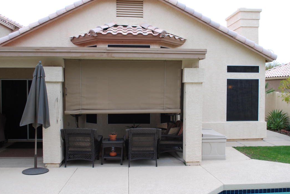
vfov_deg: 37.0
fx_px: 290
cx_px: 150
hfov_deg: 53.1
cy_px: 95
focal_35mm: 36
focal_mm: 22
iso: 160
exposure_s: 1/125
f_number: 5.6
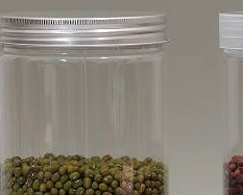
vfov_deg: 4.9
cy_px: 159
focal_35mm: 317
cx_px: 288
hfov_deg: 6.1
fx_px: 2283
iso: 800
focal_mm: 105
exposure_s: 1/50
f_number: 7.1
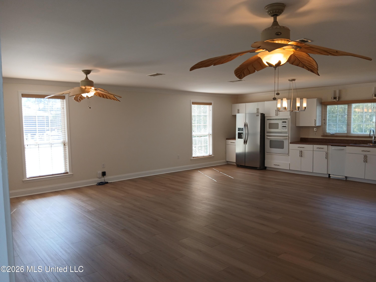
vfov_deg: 53.1
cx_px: 188
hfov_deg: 67.3
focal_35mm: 26
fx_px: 282
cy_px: 141
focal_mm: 3.98
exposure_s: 1/60
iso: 50
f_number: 1.8
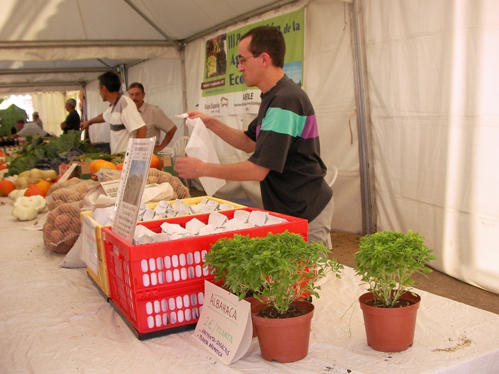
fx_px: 591
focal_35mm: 41
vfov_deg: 35.1
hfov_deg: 45.8
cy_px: 187
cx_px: 250
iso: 50
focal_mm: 6.3
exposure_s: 1/183
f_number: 3.5
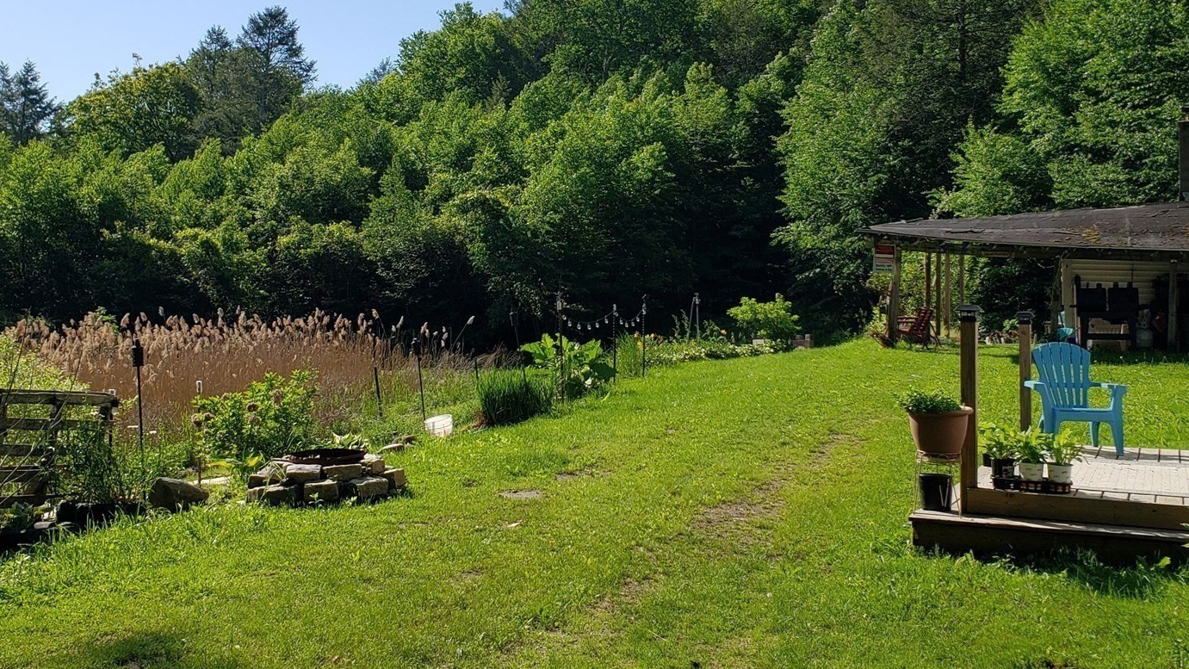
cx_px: 658
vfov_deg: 28.0
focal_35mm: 42
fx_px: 1324
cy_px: 177
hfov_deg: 48.3
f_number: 2.4
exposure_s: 1/1370
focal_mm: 4.3
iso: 50
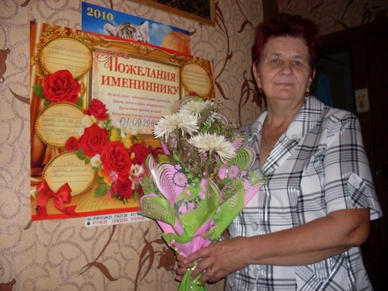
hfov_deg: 49.0
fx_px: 426
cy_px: 146
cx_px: 194
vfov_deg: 37.7
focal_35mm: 38
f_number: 2.8
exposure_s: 1/45
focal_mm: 6.3
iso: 100
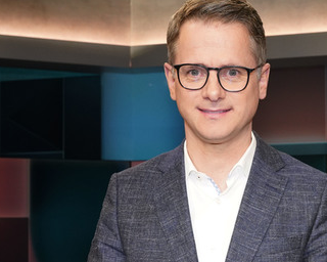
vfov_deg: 40.1
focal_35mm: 37
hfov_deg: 48.3
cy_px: 136
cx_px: 215
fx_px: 358
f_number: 5.6
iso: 2000
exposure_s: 1/125
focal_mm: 28
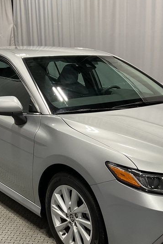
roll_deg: +0.9
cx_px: 91
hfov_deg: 25.0
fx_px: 367
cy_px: 158
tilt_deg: -15.4
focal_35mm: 54
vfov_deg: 36.6
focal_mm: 3
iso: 40
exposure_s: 1/50
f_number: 1.8
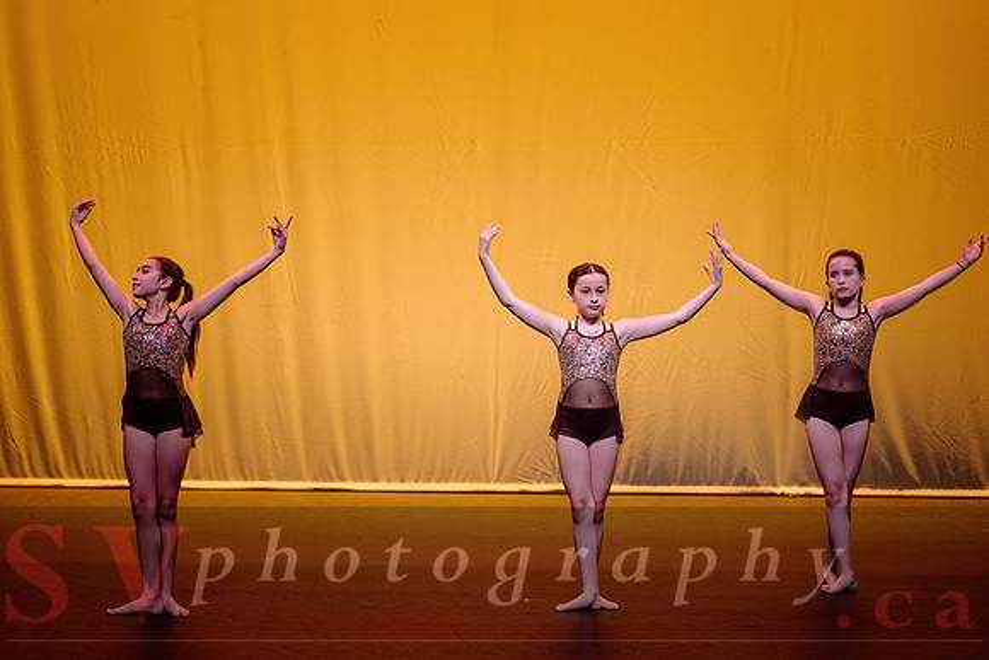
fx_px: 4534
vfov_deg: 8.3
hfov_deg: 12.4
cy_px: 330
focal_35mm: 165
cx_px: 494
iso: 1250
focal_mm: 165
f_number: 2.8
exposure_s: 1/400
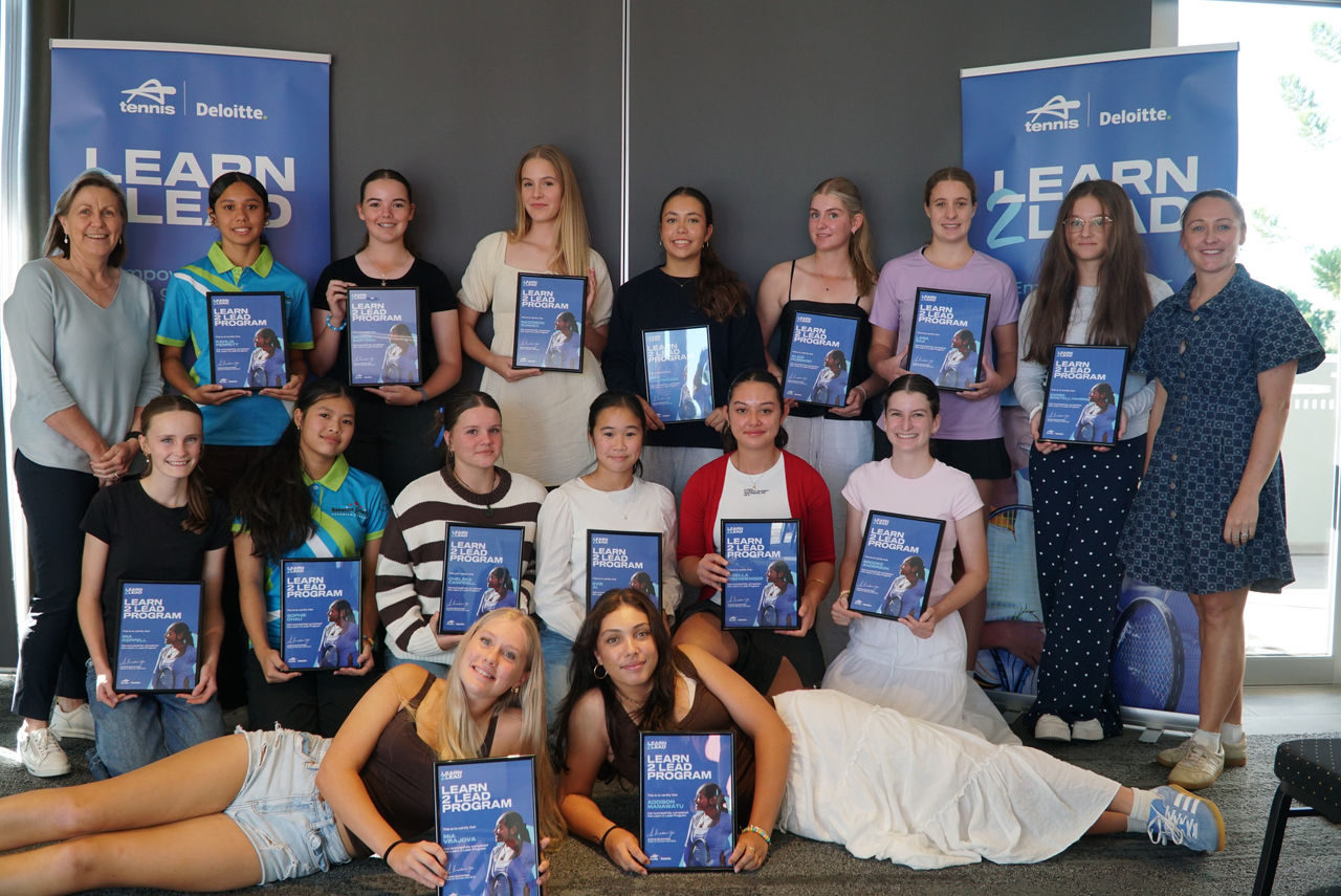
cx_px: 670
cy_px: 448
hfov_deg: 59.5
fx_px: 1174
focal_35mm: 32
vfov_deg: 41.8
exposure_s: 1/160
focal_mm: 21
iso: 640
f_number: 4
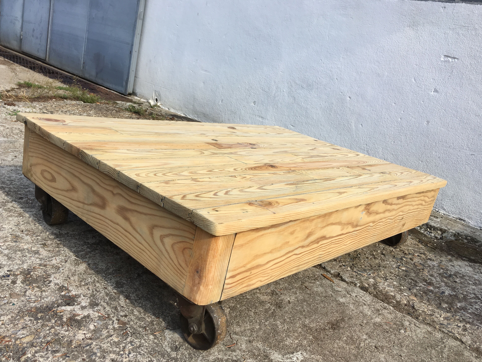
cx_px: 235
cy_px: 183
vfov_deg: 46.8
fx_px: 418
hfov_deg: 60.0
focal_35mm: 30
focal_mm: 4.15
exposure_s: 1/635
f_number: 2.2
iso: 25
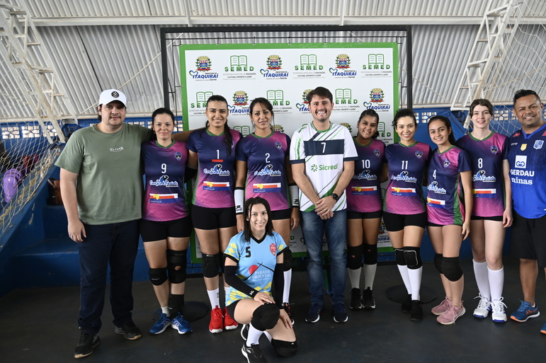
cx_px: 306
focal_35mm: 28
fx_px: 424
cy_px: 185
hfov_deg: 65.3
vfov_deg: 46.3
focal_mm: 24
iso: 320
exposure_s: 1/40
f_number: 4
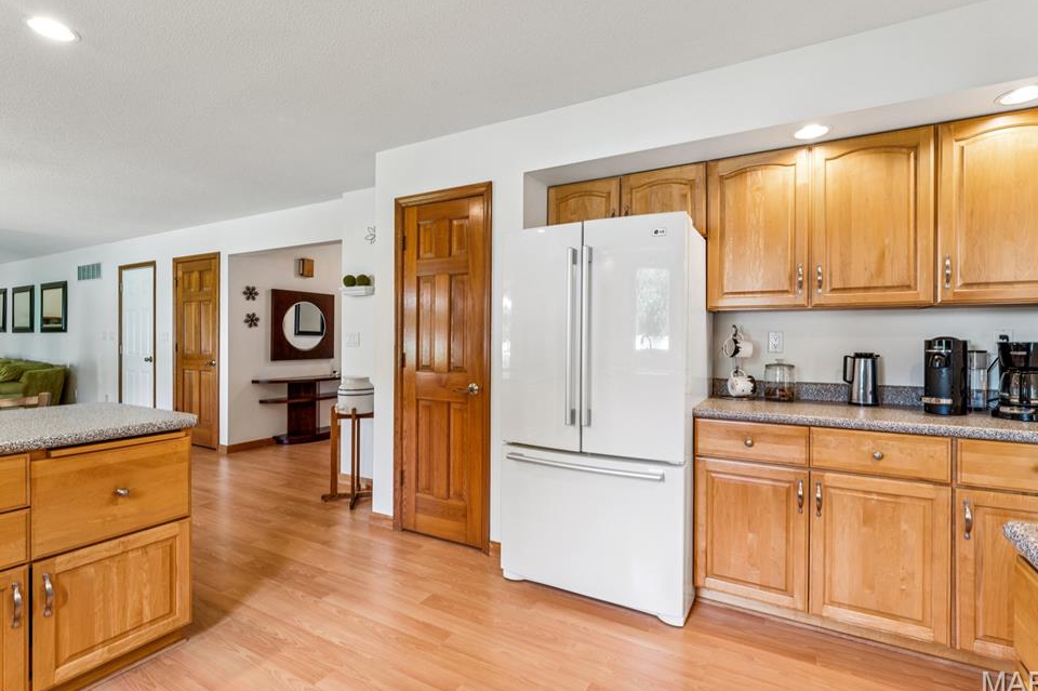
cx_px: 536
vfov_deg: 70.8
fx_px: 486
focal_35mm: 17
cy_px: 337
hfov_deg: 93.8
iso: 320
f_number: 13
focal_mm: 15.8
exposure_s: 1/5
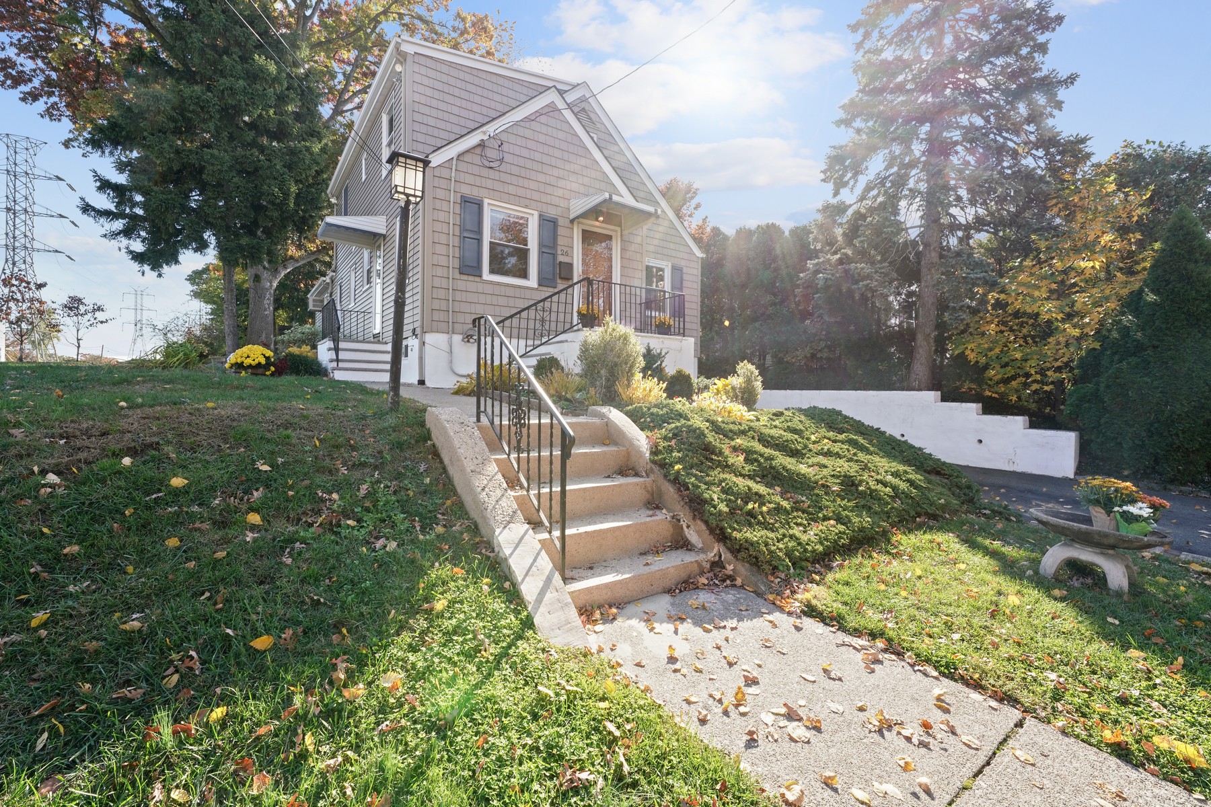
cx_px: 606
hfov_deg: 101.9
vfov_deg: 78.8
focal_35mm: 15
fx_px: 491
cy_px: 404
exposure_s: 1/125
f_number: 10
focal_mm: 14.6
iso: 320
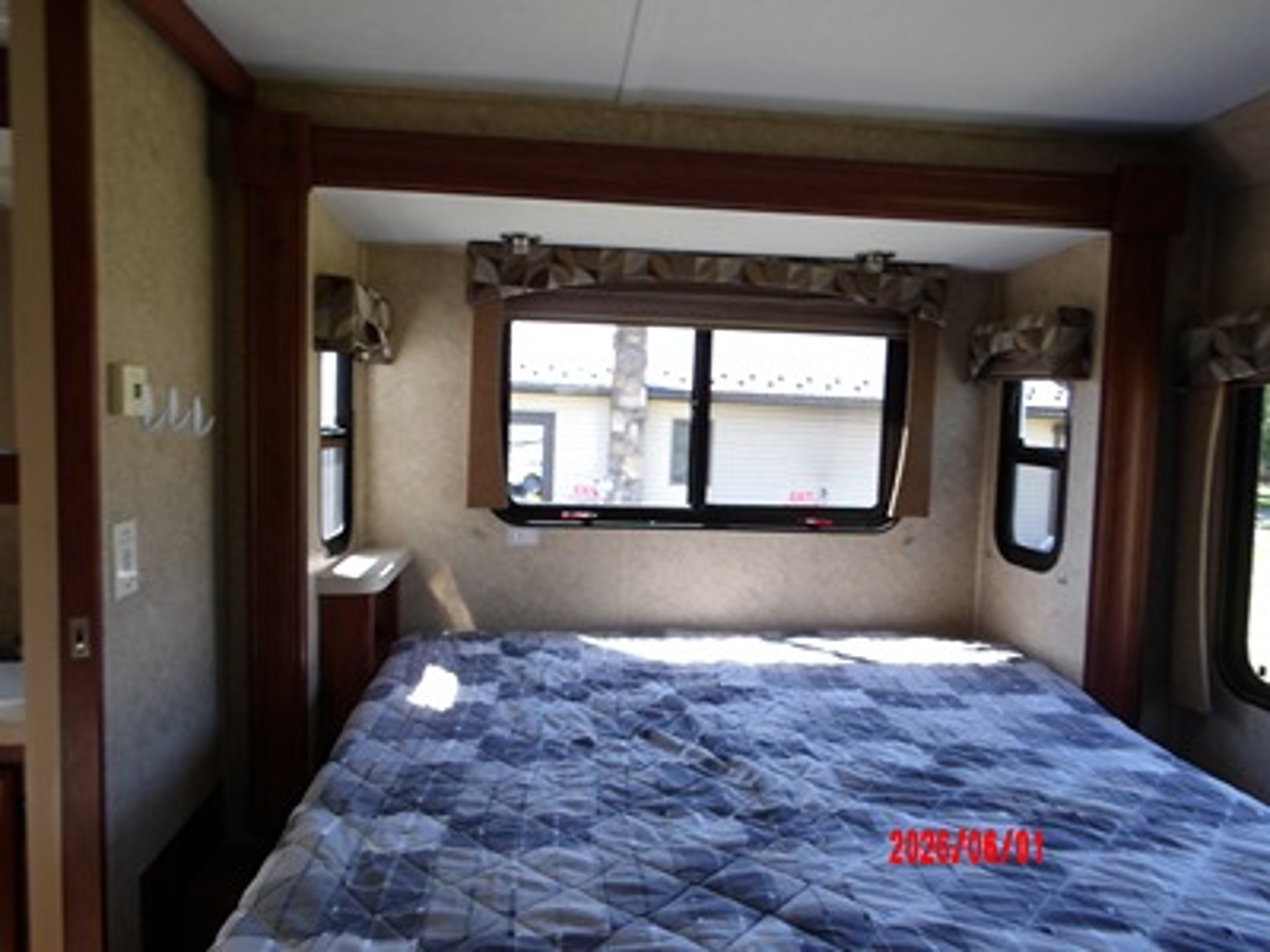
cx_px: 635
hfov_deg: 73.9
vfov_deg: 58.9
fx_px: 844
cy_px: 476
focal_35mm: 23
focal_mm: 4.2
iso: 100
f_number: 4.1
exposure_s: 1/40
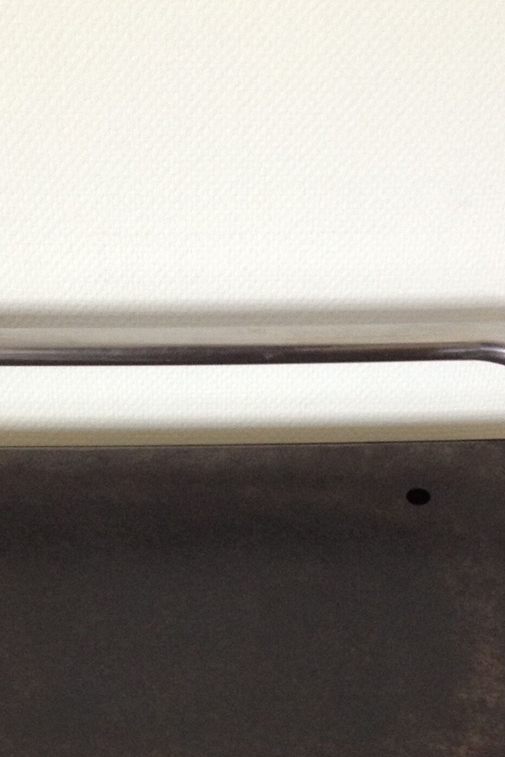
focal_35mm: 85
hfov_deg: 16.0
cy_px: 823
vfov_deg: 22.6
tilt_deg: -55.1
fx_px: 1788
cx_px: 182
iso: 125
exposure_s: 1/20
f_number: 2.4
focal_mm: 4.28
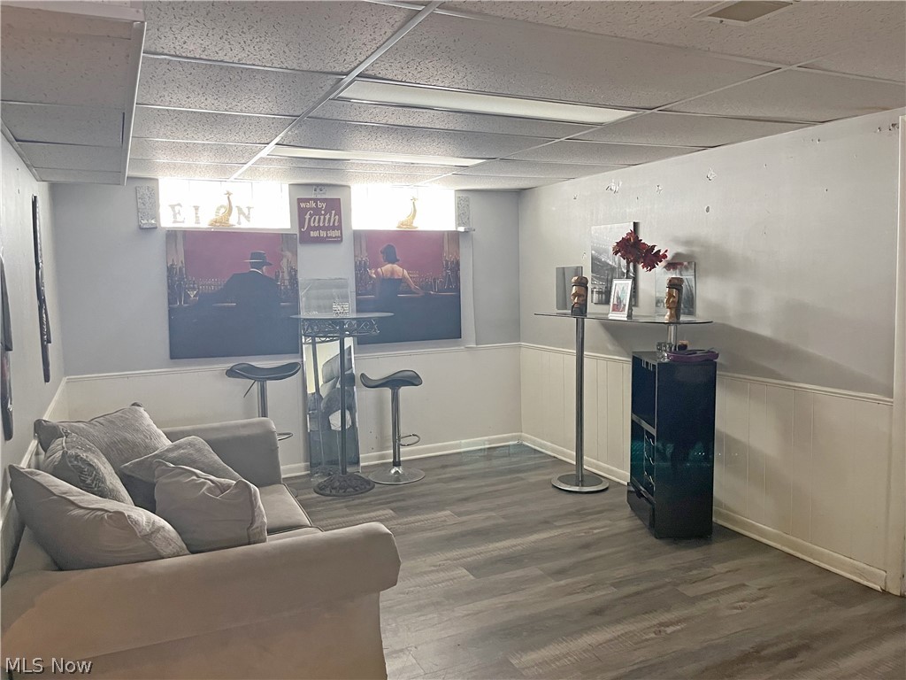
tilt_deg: -3.6
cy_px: 340
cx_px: 453
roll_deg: +2.1
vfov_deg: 53.1
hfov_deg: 67.3
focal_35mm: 26
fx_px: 680
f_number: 1.6
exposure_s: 1/40
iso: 500
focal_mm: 5.1
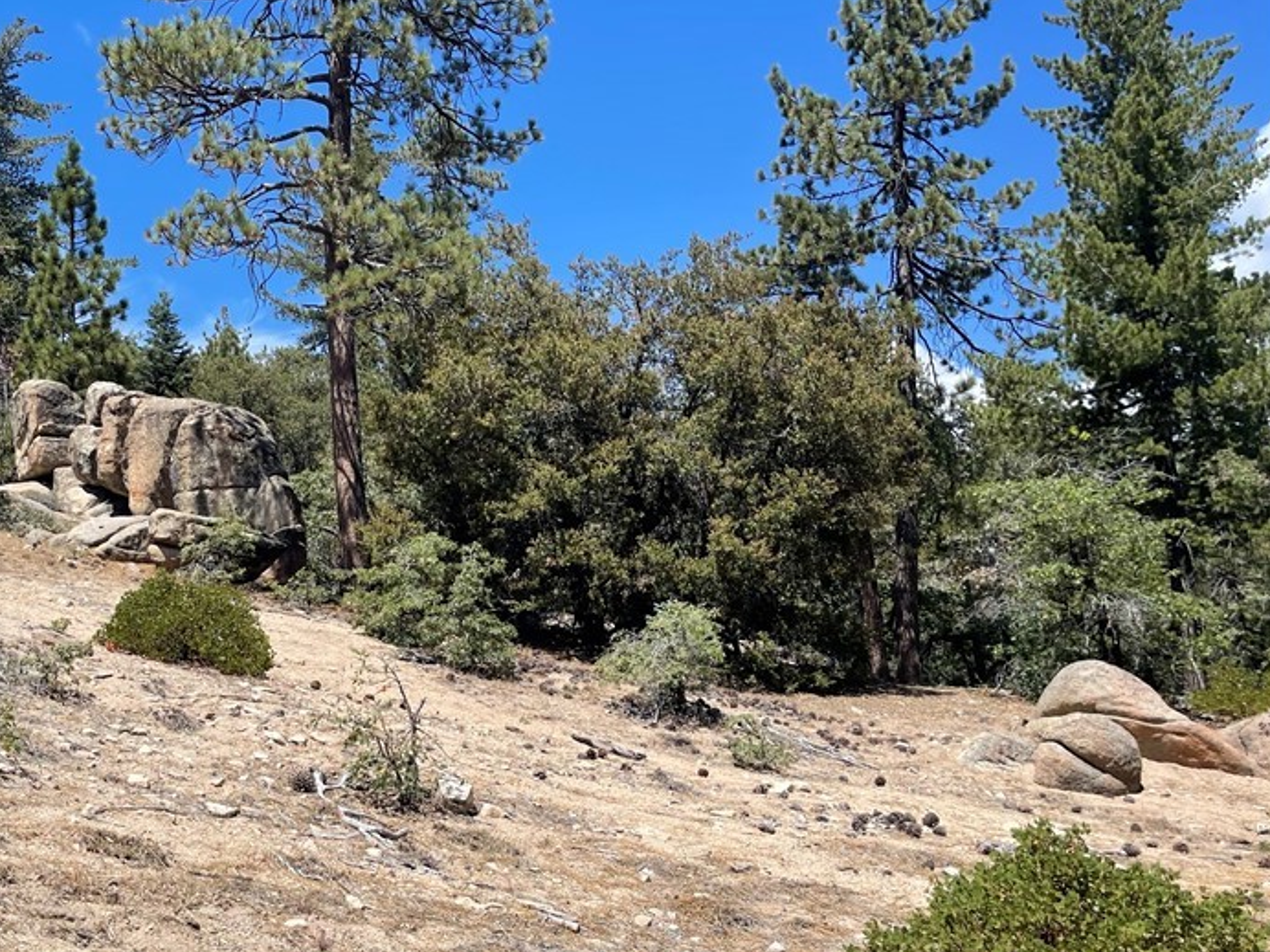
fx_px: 1357
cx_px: 341
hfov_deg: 48.5
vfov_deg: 38.5
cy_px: 569
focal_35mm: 37
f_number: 1.6
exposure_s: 1/3663
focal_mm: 5.1
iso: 32
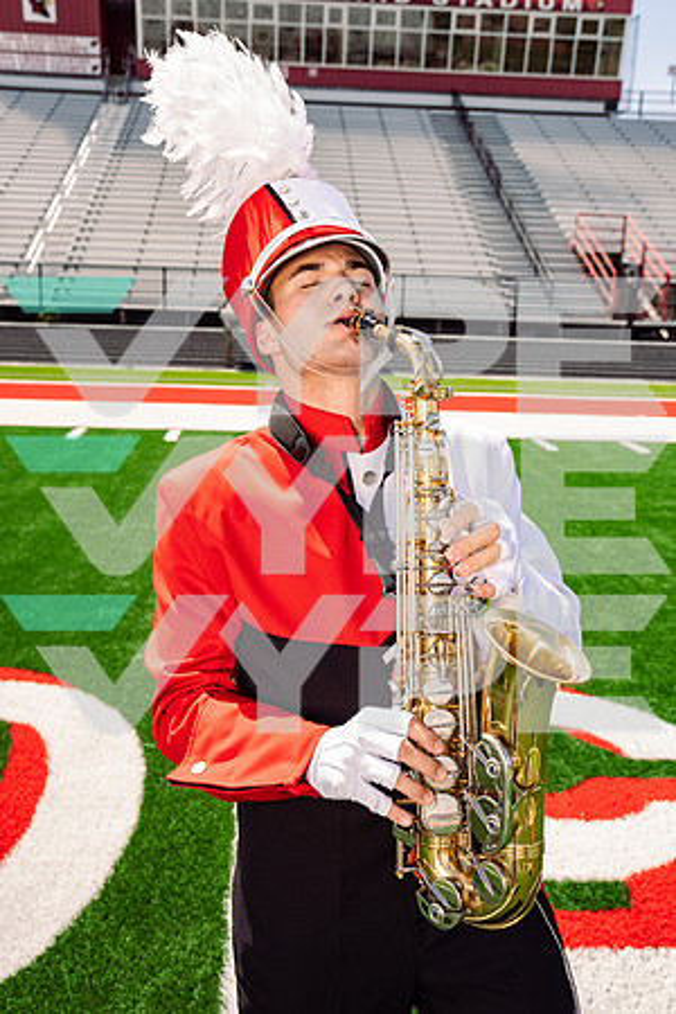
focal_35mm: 36
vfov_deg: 53.1
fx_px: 1014
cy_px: 507
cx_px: 338
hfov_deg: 36.9
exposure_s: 1/200
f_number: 7.1
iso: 64
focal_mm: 36
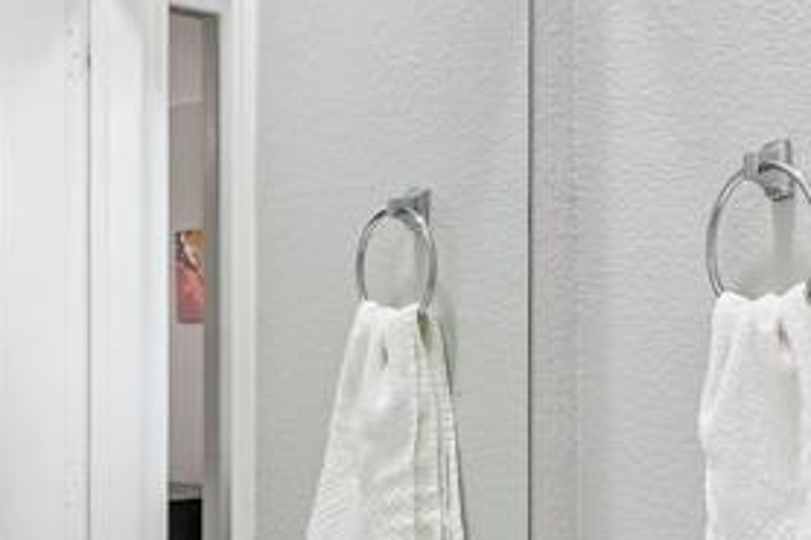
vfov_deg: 22.9
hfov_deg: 29.9
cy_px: 339
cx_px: 928
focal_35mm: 59
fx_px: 1328
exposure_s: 1/20
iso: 400
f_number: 8
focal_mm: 16
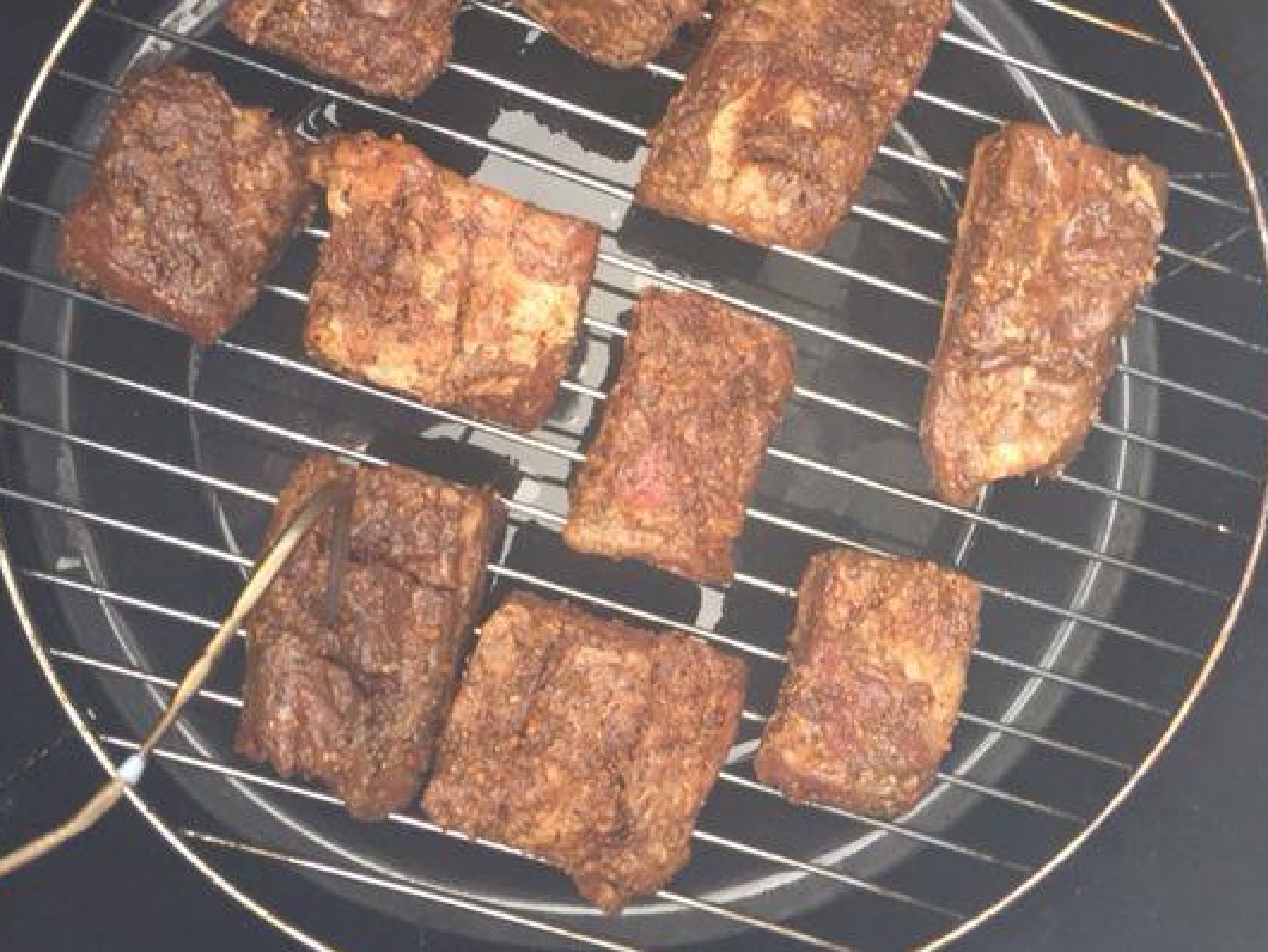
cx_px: 701
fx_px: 1283
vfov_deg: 40.6
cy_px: 397
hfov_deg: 52.5
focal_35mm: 35
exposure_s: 1/30
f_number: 2.2
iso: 40
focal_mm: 4.15
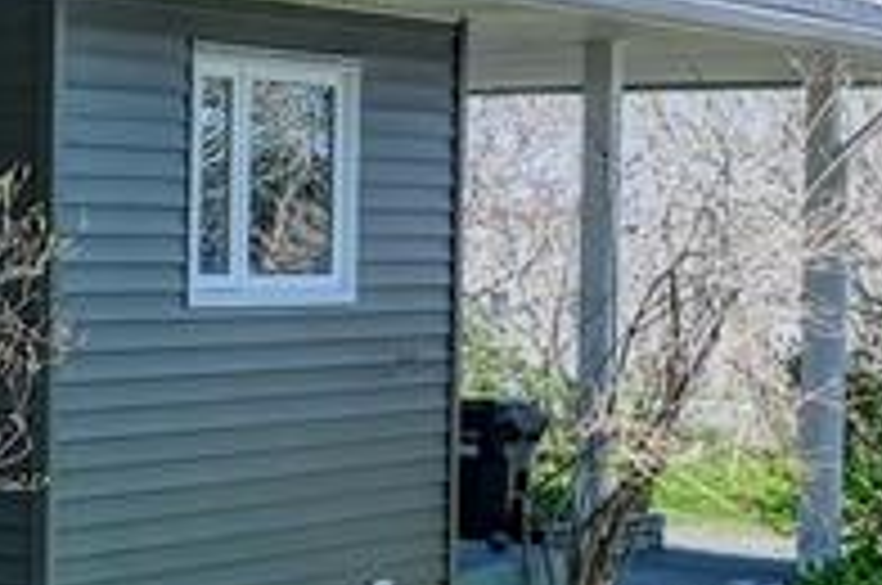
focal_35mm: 115
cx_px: -846
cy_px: 320
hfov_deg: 14.8
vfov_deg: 11.9
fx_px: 2813
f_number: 11
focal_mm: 22
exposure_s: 1/80
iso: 160
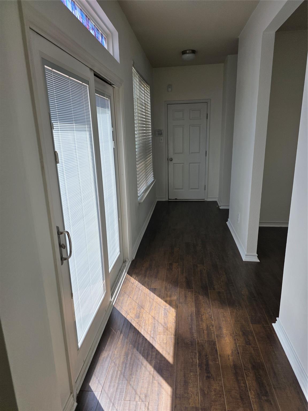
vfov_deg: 73.9
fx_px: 273
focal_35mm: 23
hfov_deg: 58.9
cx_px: 154
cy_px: 206
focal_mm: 6.3
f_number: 1.7
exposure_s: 1/359
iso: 50
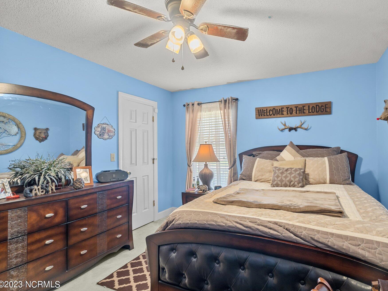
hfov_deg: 87.1
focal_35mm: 18
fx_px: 202
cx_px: 223
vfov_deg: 71.6
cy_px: 147
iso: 400
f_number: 8
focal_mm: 16
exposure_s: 2
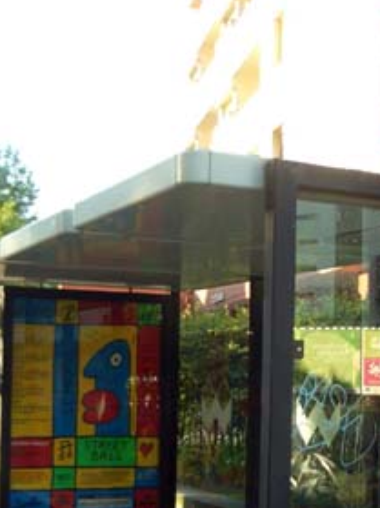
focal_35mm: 69
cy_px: 306
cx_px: 255
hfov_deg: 21.2
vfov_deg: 28.1
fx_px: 1011
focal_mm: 5.8
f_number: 2.6
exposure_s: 1/125
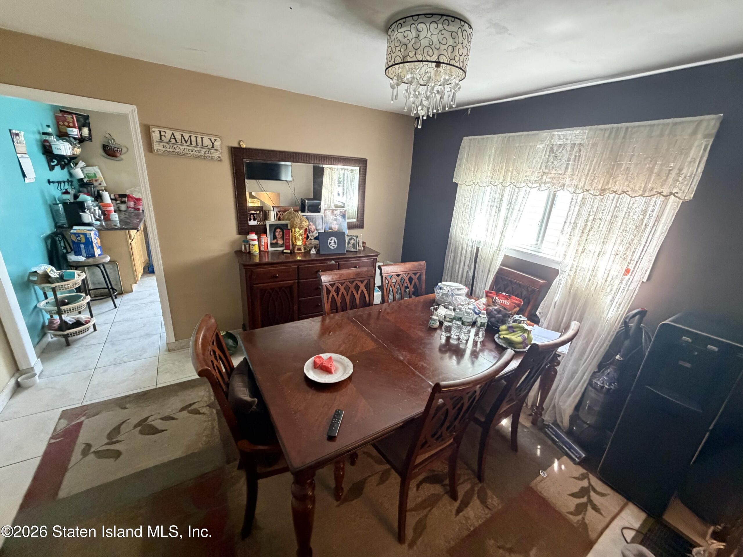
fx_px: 300
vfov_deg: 85.7
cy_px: 278
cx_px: 372
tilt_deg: -20.1
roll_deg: -3.7
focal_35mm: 14
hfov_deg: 102.1
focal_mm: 2.22
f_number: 2.2
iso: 800
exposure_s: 1/60
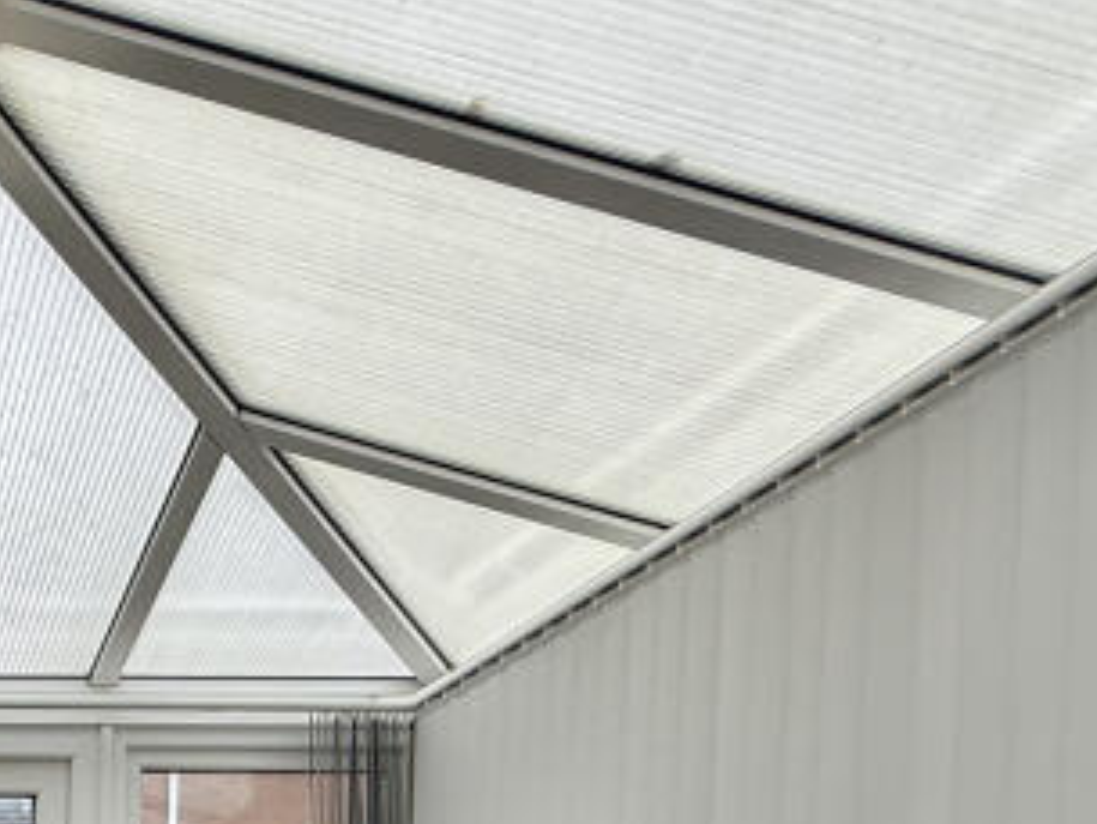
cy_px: 1223
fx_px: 1490
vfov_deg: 24.4
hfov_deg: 31.3
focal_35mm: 47
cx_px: -331
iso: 64
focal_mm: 2.22
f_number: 2.2
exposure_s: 1/99
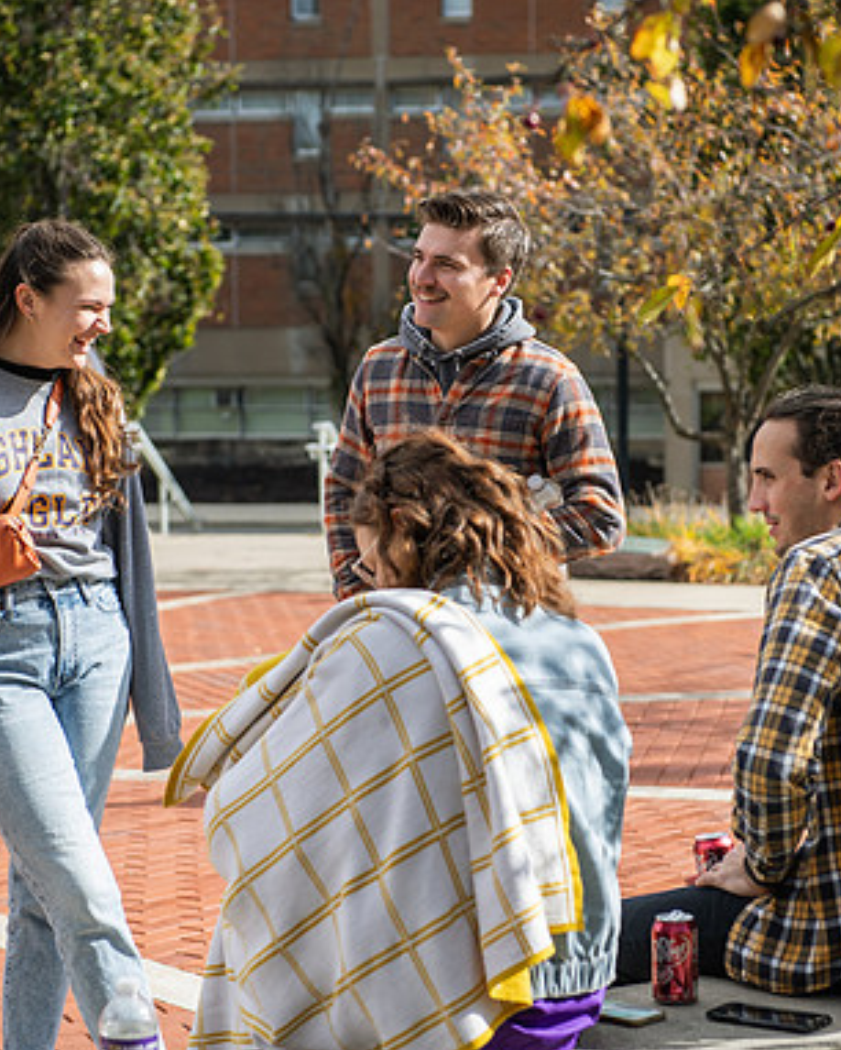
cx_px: 467
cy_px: 526
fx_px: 2922
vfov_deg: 20.4
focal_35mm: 94
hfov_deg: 16.4
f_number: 4
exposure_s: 1/500
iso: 100
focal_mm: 66
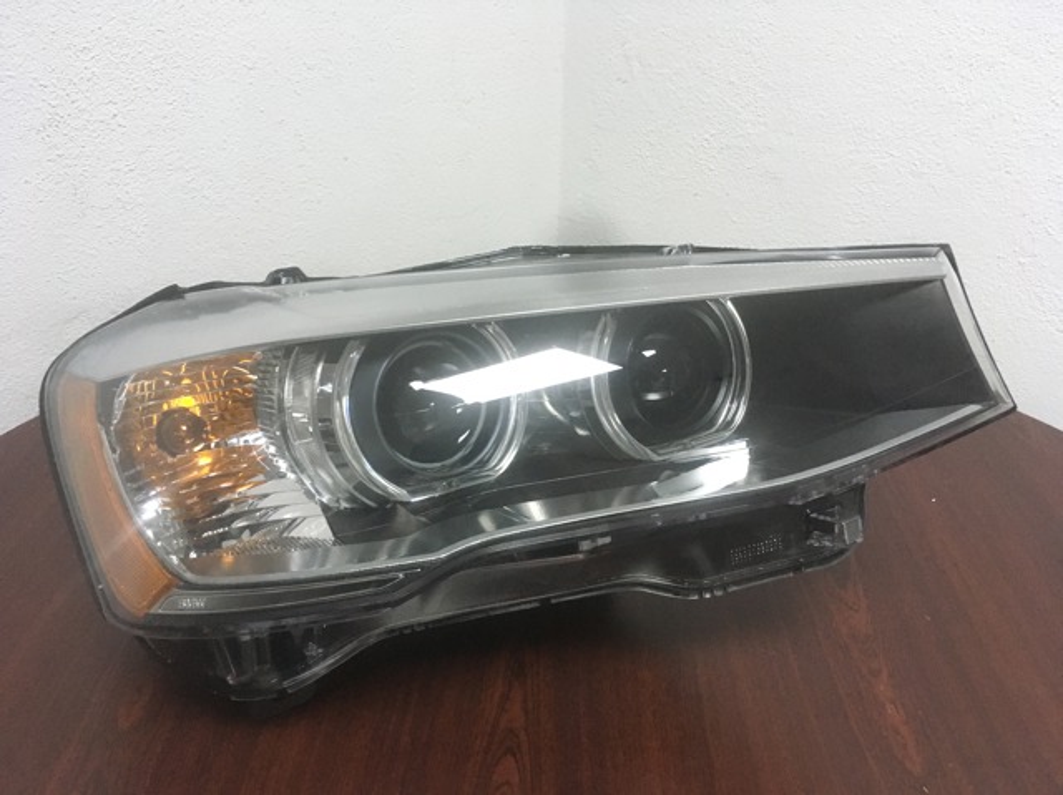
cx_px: 532
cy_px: 398
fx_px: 890
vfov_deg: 48.2
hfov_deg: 61.7
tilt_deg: -28.1
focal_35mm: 29
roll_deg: -2.5
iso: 200
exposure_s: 1/25
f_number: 2.2
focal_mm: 4.15
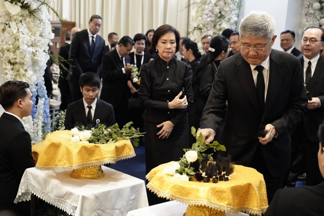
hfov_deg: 39.6
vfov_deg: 27.0
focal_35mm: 50
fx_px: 450
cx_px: 162
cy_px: 108
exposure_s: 1/160
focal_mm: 50
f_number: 4
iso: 8000
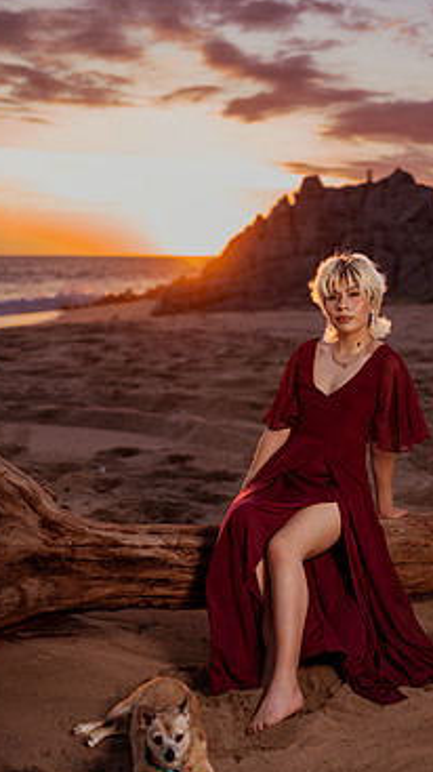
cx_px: 286
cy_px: 463
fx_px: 920
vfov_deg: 45.3
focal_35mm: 45
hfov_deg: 26.3
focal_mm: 35
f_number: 1.4
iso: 50
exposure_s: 1/500
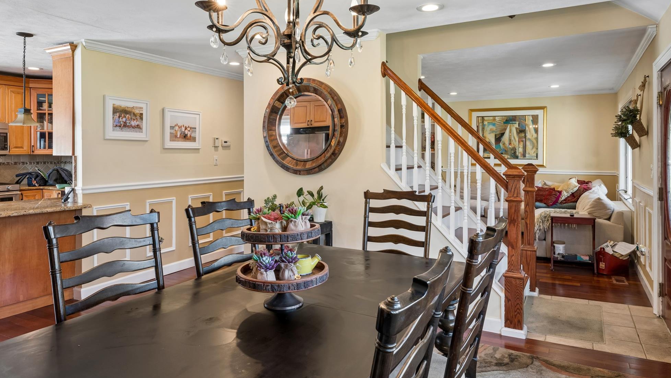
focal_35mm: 24
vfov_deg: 47.6
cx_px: 335
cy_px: 160
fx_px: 427
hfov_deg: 76.3
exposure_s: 1/6
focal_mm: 21.9
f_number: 13
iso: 400
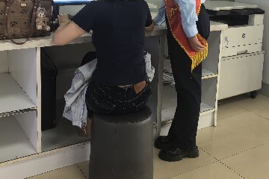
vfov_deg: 28.8
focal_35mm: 45
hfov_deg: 43.6
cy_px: 20
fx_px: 336
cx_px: 138
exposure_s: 1/100
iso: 64
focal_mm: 8.5
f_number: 1.6
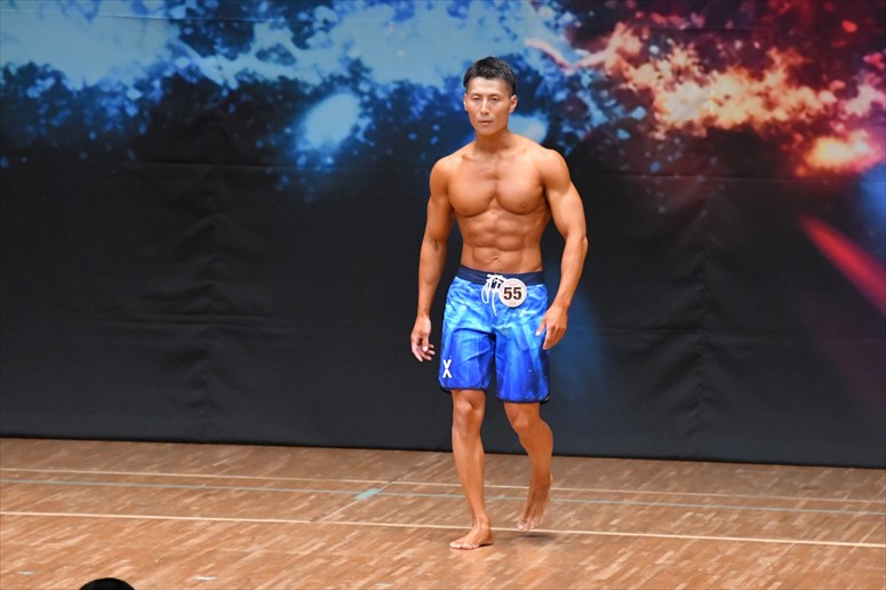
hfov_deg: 7.2
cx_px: 443
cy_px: 295
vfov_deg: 4.8
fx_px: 7011
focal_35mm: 285
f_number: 5.6
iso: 8000
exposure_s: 1/400
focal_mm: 190
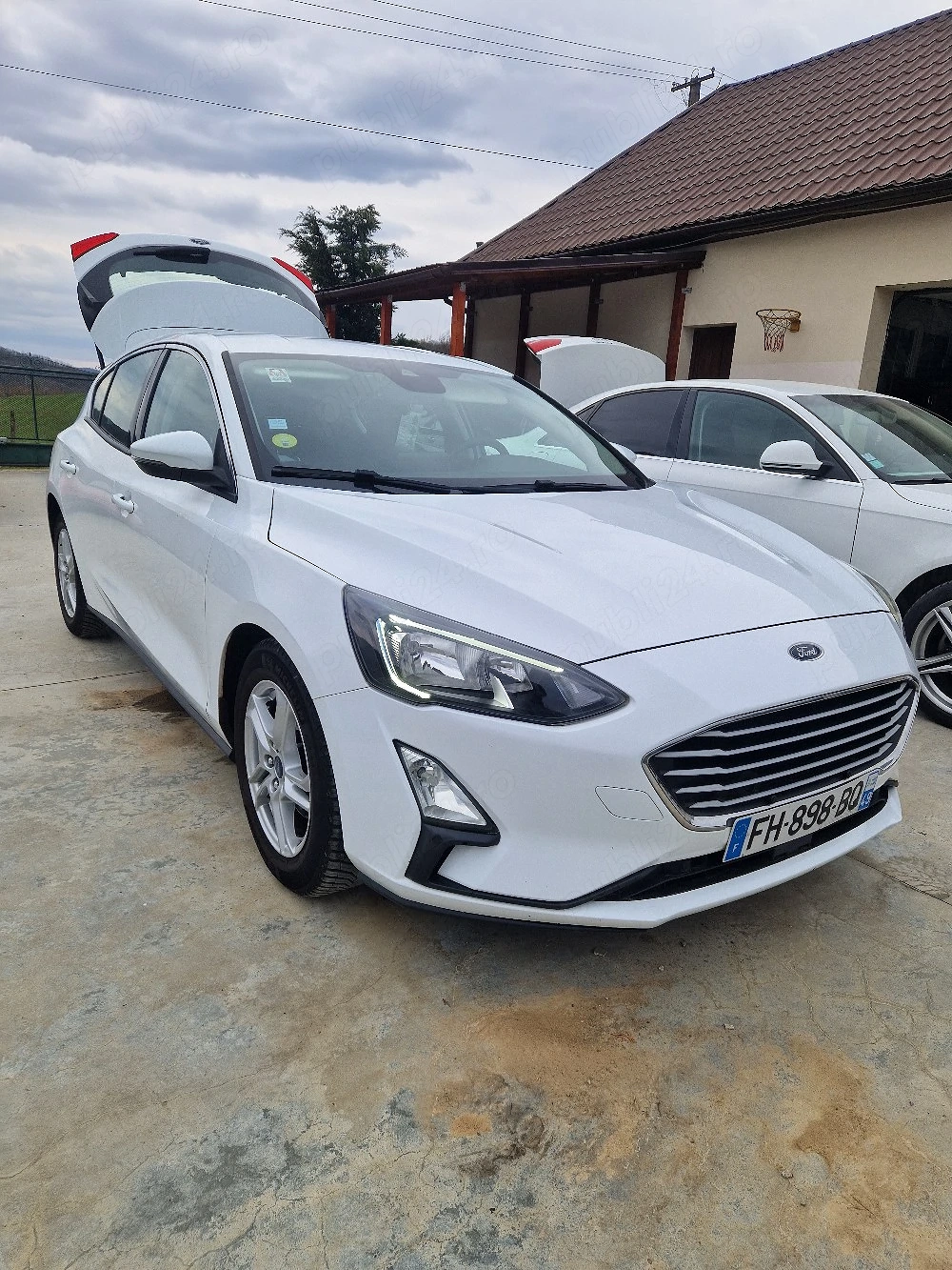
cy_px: 635
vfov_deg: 73.9
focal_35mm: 23
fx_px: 843
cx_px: 476
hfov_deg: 58.9
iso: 50
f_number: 1.8
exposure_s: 1/1111
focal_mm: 5.4
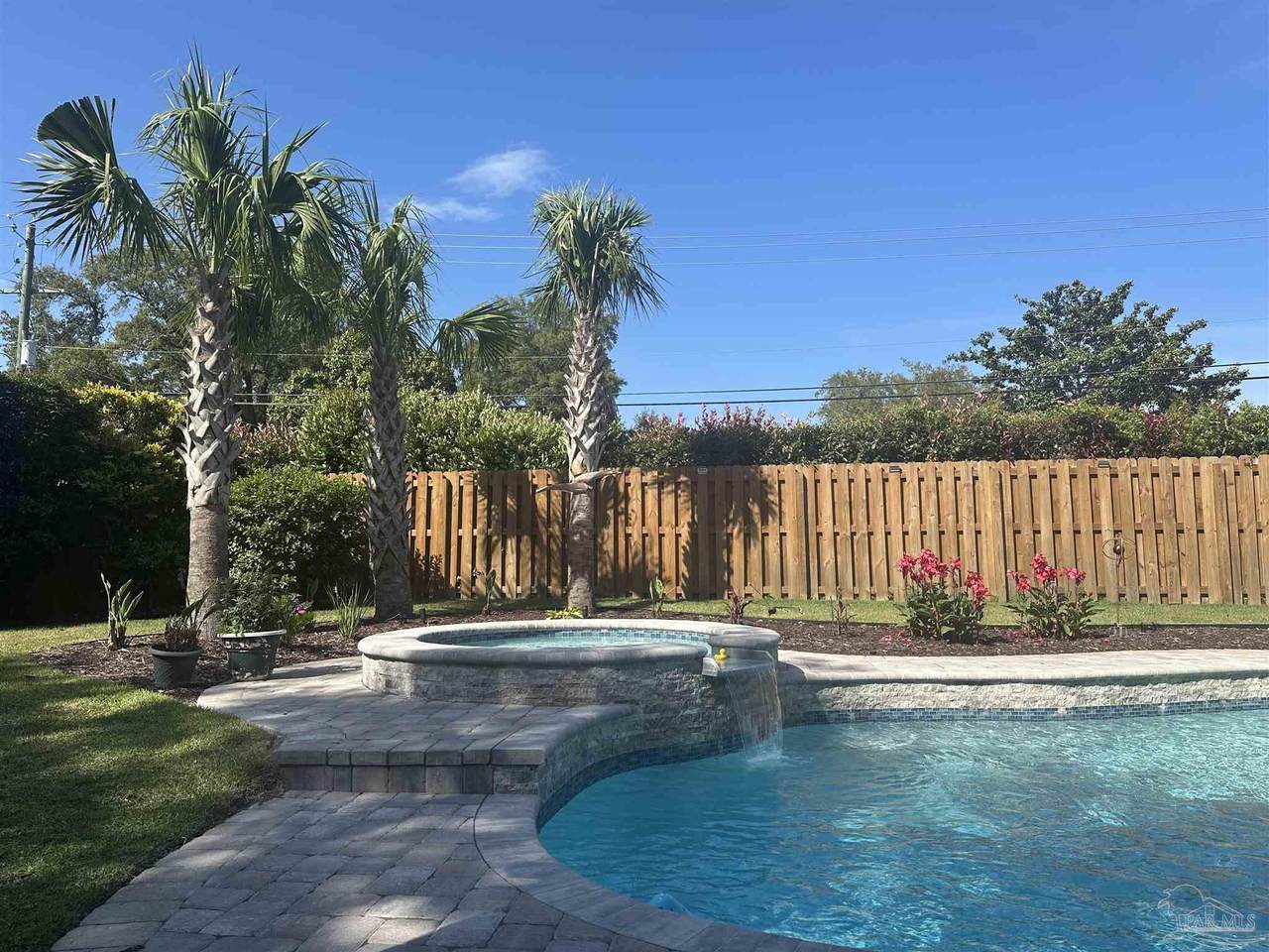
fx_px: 880
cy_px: 476
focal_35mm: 24
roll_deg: +0.1
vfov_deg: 56.8
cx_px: 634
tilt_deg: +5.3
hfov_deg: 71.6
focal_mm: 6.86
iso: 80
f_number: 1.78
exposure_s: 1/3472
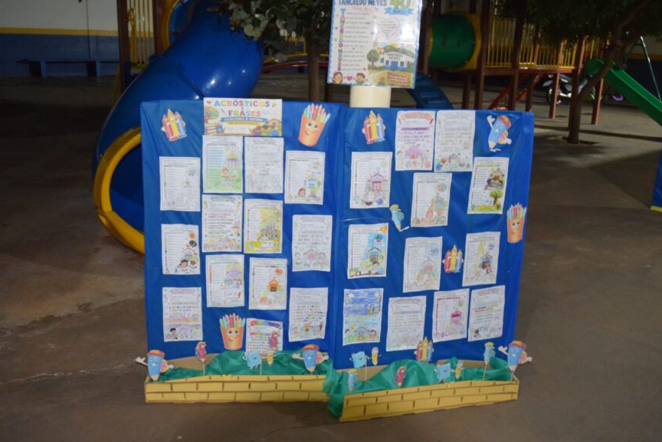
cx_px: 322
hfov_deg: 58.7
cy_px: 192
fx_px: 589
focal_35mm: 32
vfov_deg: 41.1
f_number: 3.5
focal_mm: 18
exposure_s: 1/60
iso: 2500
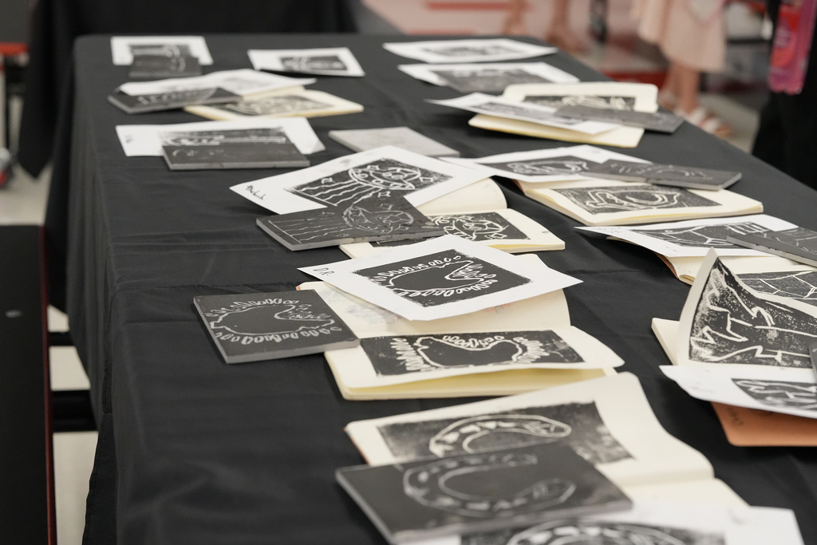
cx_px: 408
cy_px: 272
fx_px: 1702
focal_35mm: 75
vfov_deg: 18.2
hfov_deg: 27.0
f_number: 4
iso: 3200
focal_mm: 50
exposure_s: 1/250
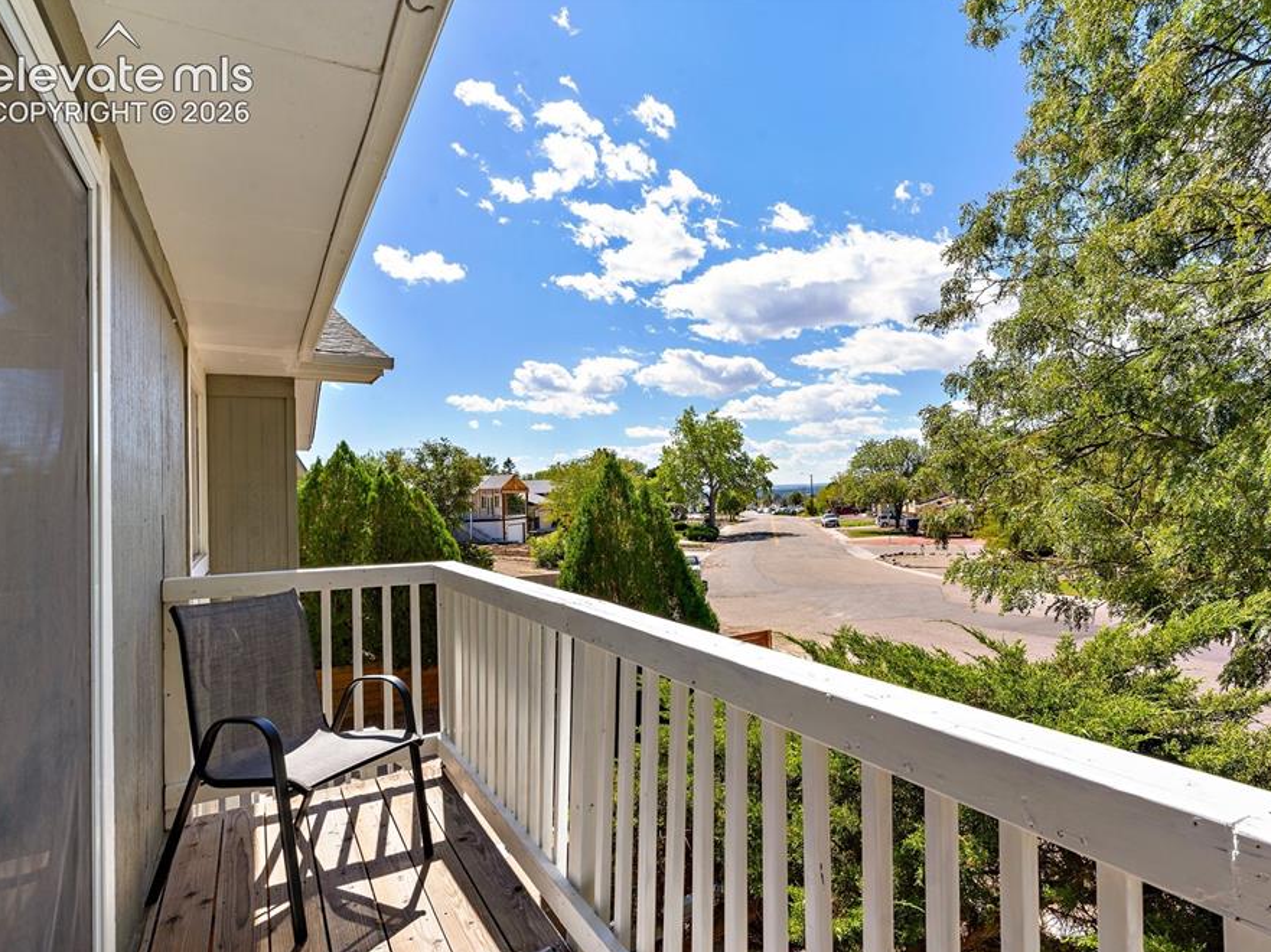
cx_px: 710
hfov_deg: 84.3
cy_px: 488
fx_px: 697
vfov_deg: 68.6
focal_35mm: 19
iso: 100
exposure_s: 1/125
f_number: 11
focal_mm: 17
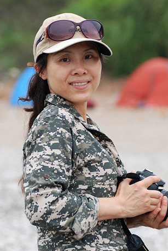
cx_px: 89
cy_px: 160
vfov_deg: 11.2
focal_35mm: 183
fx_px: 1278
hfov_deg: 7.5
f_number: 3.5
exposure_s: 1/200
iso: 200
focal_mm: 80
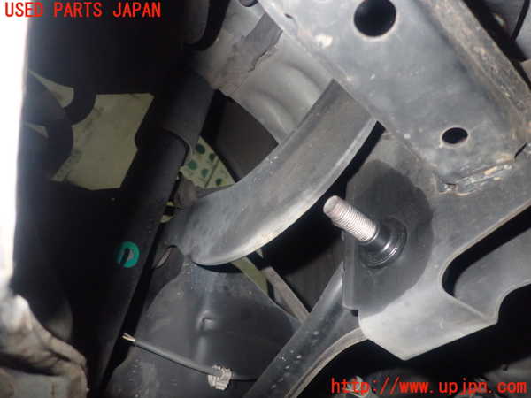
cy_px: 199
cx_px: 266
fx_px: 383
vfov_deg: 54.9
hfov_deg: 69.4
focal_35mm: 25
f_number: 5.6
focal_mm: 4.5
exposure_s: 1/30
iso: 800
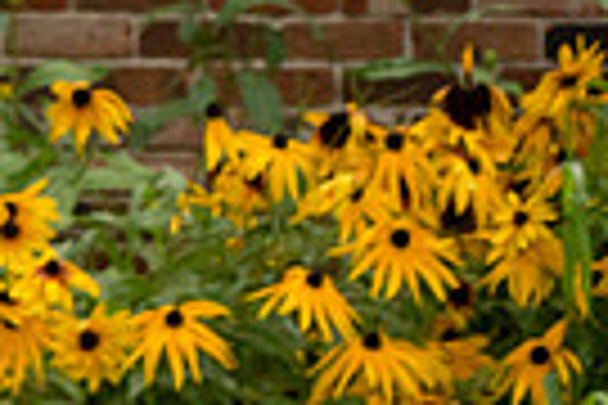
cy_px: 776
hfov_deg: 5.4
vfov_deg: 3.6
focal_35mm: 374
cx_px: -603
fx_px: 6316
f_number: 9
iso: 500
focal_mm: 80
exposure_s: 1/320
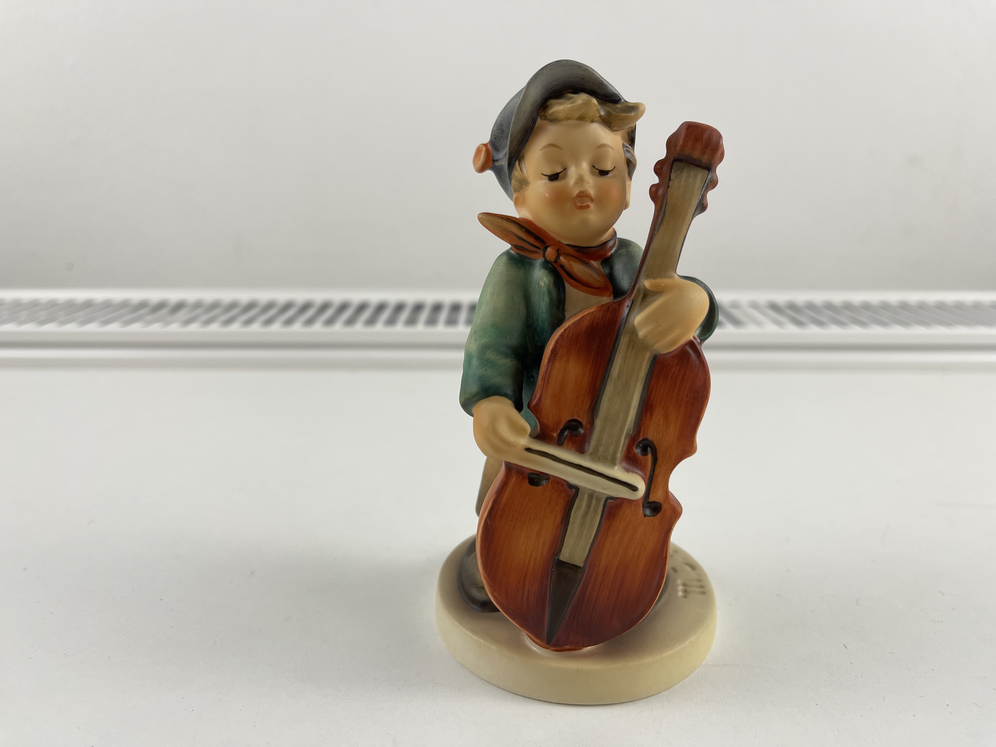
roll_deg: -0.1
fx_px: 719
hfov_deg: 69.4
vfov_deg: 54.9
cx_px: 498
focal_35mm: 25
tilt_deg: -17.6
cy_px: 374
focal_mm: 5.1
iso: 32
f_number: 1.6
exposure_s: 1/238
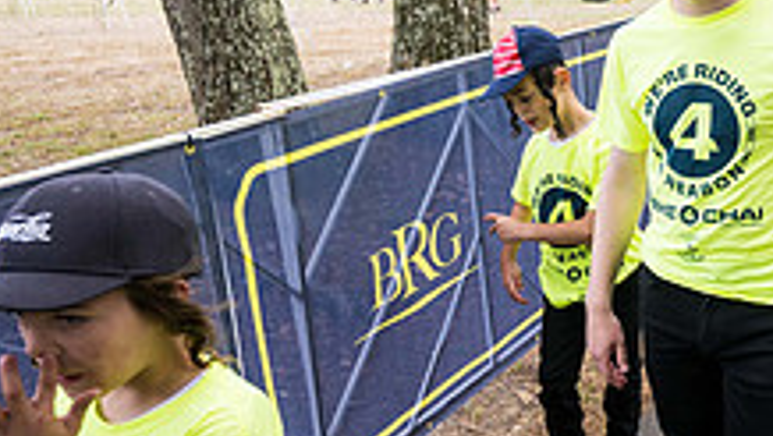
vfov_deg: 26.0
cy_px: 261
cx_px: 755
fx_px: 944
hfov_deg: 39.8
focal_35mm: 46
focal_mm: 16.5
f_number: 4
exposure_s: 1/500
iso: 450
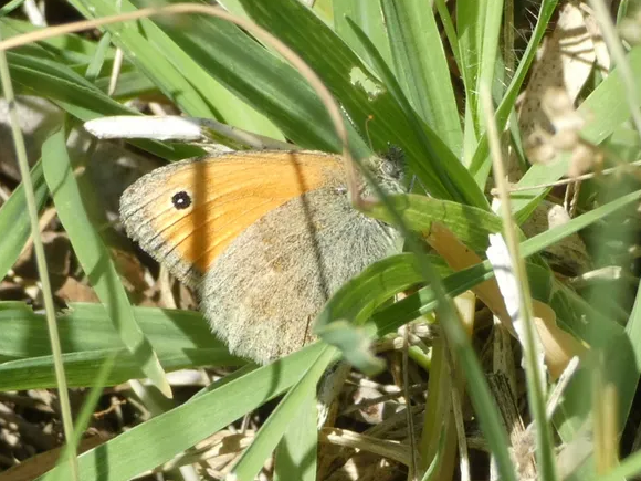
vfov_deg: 8.7
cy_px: 228
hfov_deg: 11.6
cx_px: 307
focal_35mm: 170
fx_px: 3148
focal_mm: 27.5
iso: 80
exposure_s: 1/100
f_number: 5.4
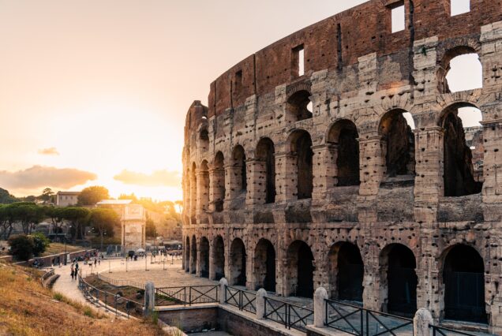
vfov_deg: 41.2
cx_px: 251
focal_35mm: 32
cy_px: 168
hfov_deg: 58.6
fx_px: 447
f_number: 5
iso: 100
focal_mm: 32
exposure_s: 1/320
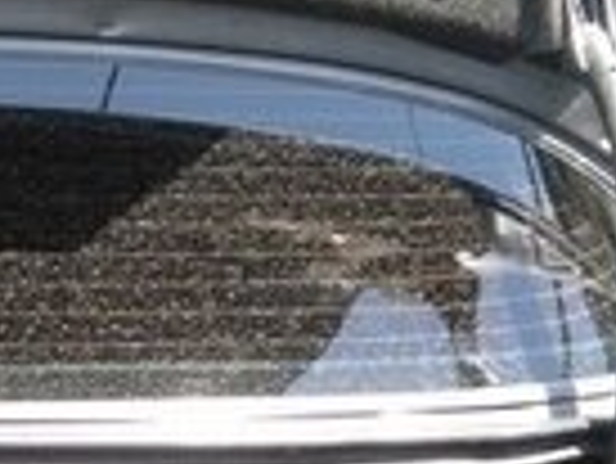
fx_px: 2404
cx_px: -297
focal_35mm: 135
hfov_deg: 13.8
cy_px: 755
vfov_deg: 10.5
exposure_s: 1/206
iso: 100
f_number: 2
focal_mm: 2.96
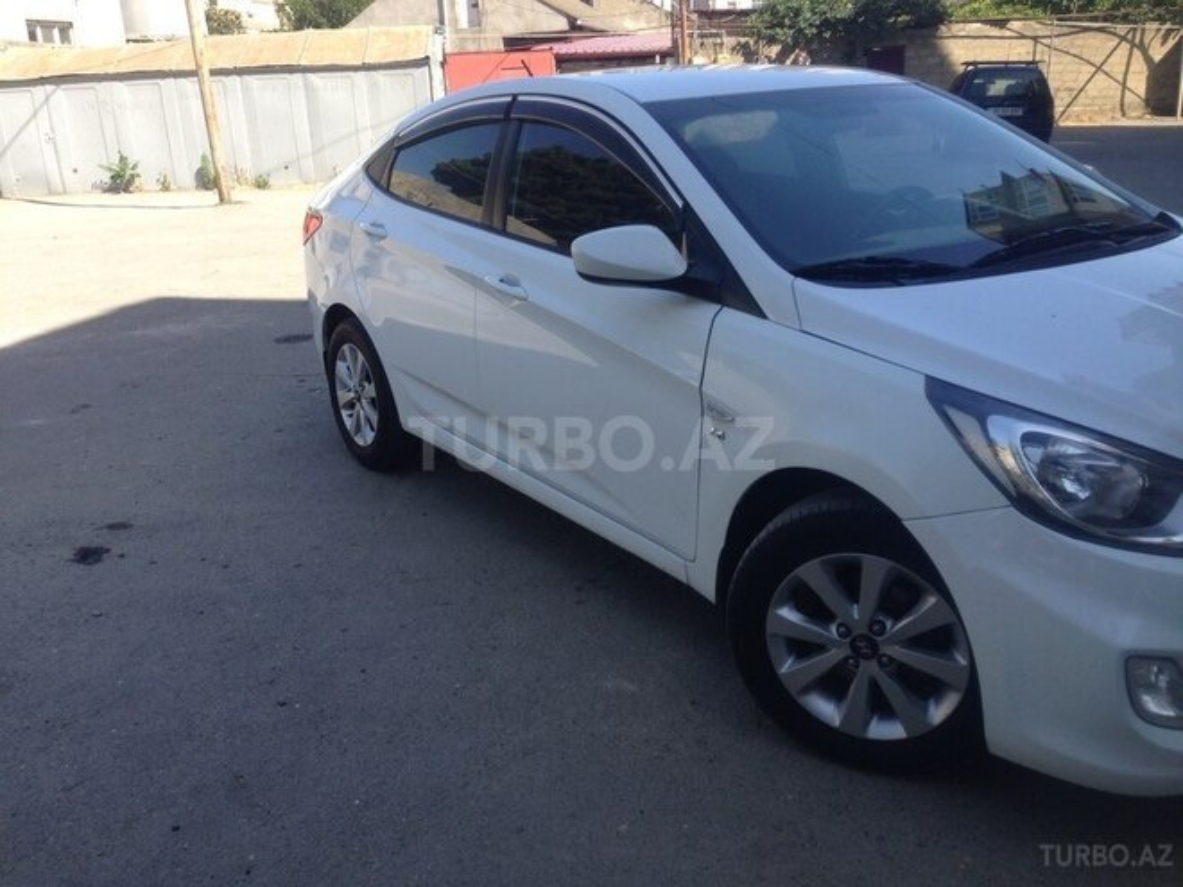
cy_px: 444
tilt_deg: -15.3
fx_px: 1128
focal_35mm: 33
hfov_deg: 55.4
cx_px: 592
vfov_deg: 42.9
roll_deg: +4.4
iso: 50
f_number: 2.4
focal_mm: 4.12
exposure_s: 1/704
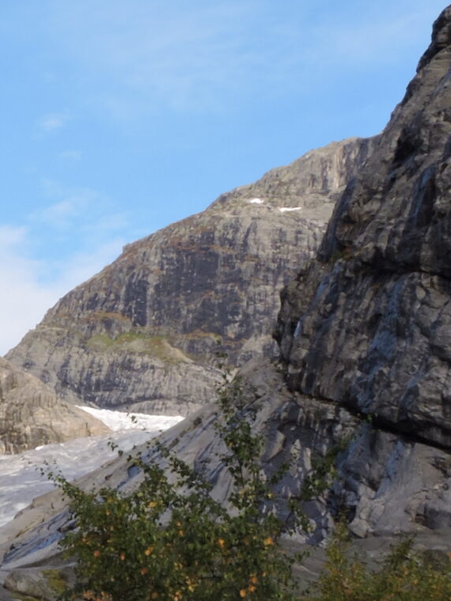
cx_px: -77
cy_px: 363
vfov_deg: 19.4
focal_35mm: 101
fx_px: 1755
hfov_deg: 14.2
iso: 100
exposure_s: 1/125
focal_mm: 5.4
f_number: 8
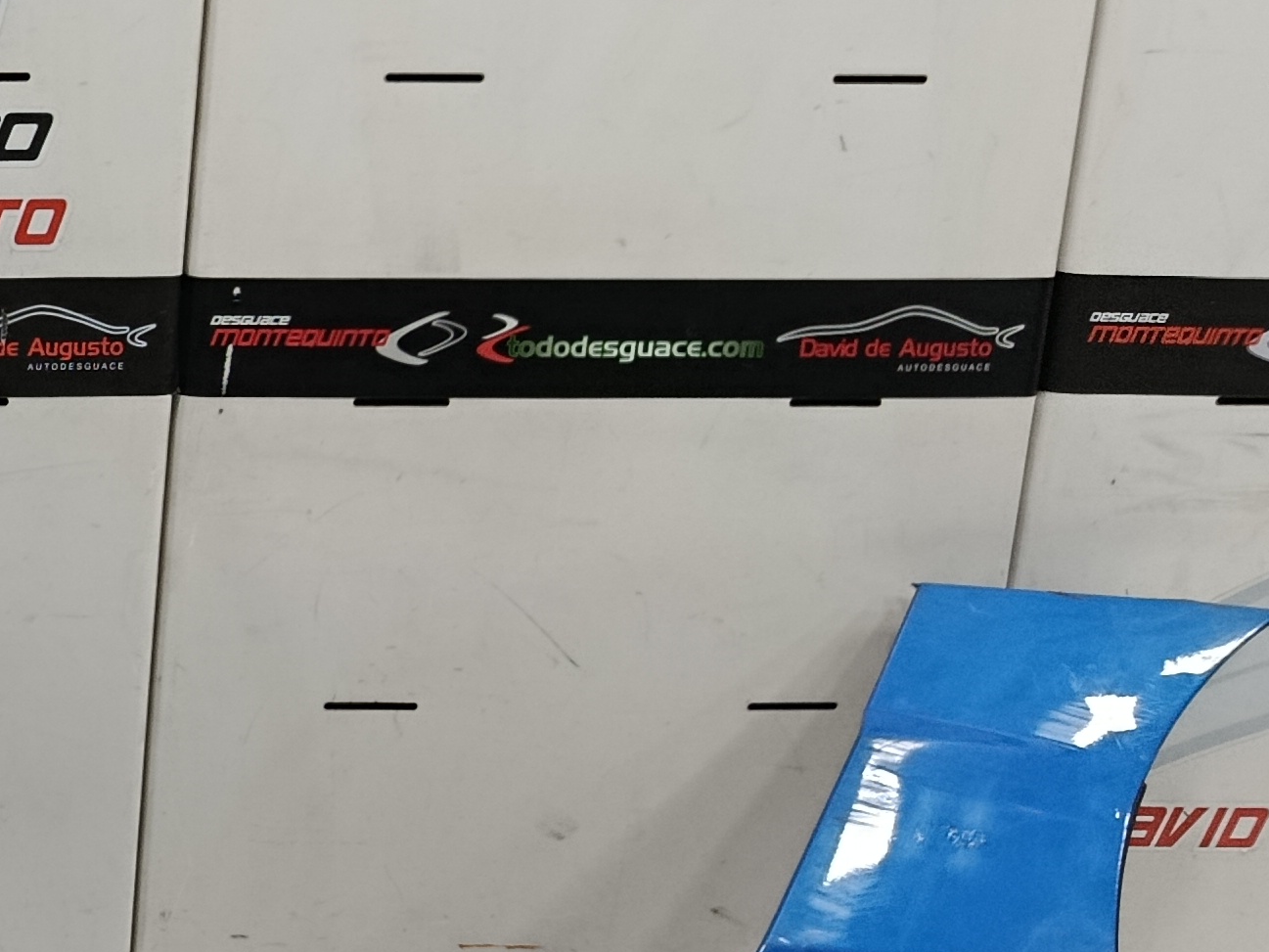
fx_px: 2713
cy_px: 584
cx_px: -532
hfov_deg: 22.5
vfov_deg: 19.9
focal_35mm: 74
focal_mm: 5.24
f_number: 1.7
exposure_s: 1/100
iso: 1100
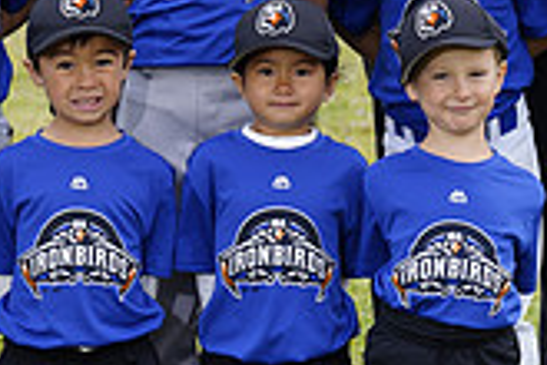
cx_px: 90
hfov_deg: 6.5
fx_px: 4801
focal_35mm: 316
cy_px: -101
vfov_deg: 4.3
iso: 100
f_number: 4.5
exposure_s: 1/250
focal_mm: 90
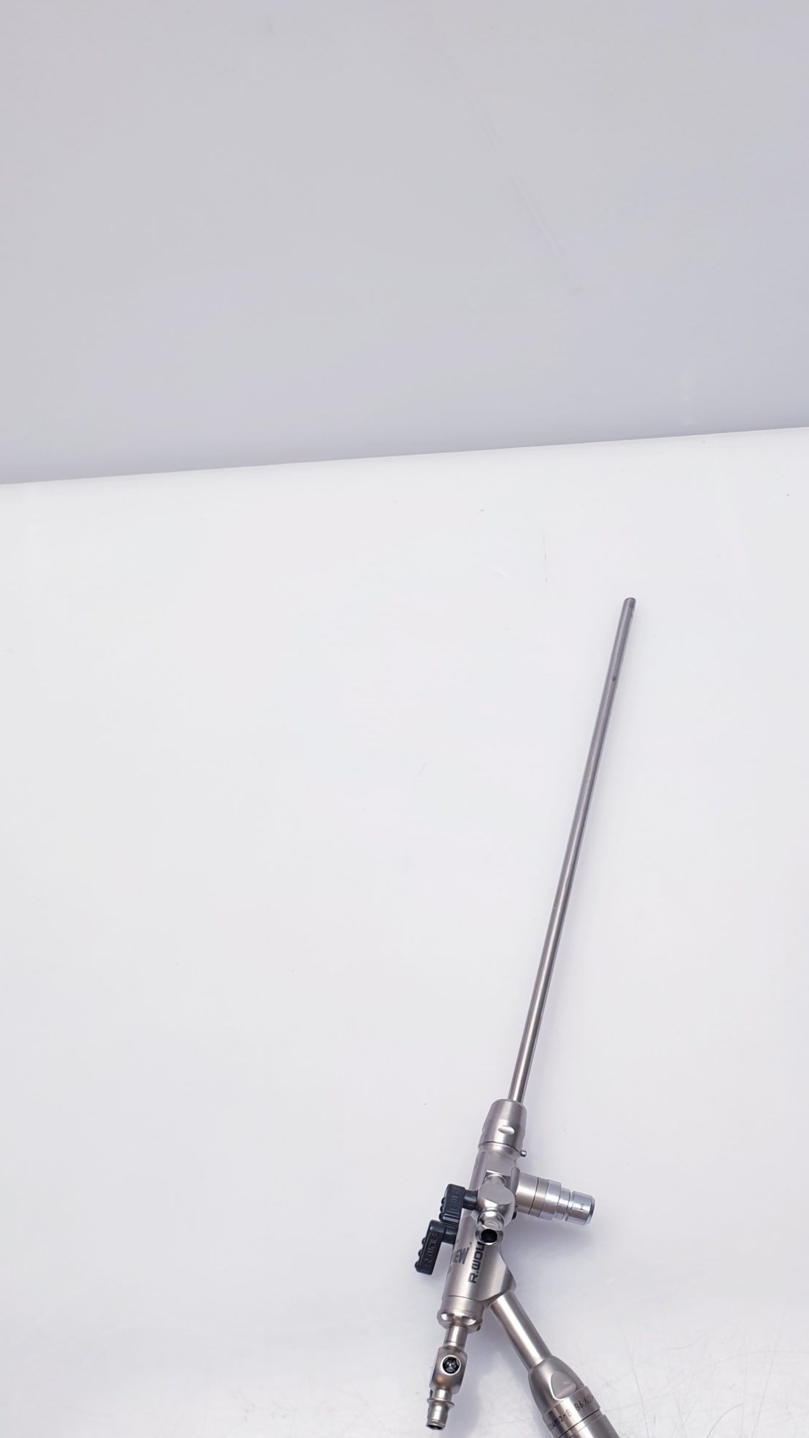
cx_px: 621
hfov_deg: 31.3
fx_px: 1412
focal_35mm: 37
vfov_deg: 53.5
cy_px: 891
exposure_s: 1/50
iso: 64
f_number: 2.4
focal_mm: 4.3
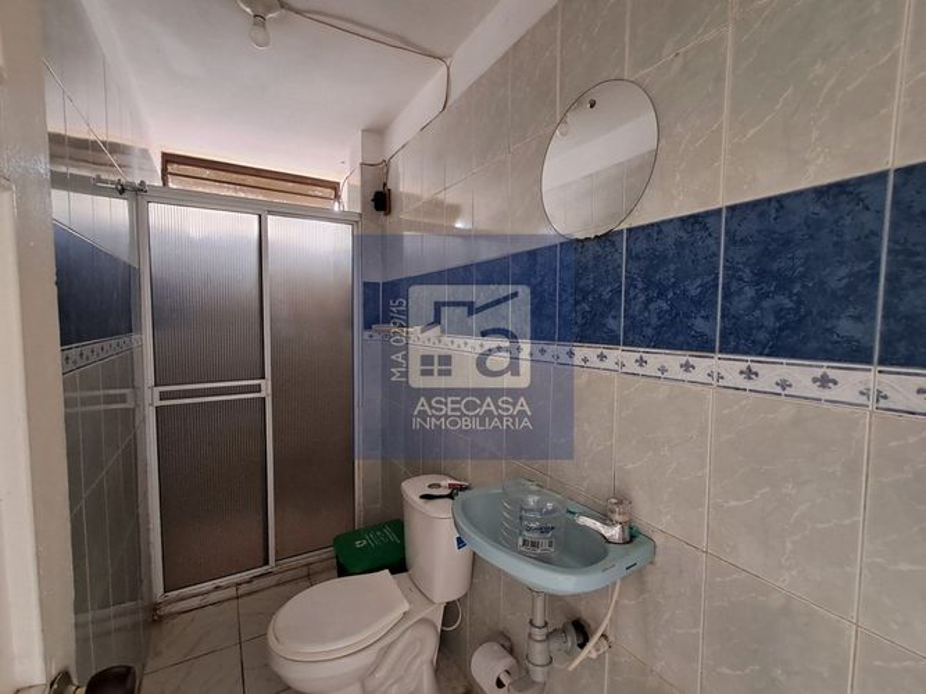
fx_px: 428
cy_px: 347
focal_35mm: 16
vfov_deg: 78.1
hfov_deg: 94.5
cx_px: 463
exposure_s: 1/24
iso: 250
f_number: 2.2
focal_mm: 1.64
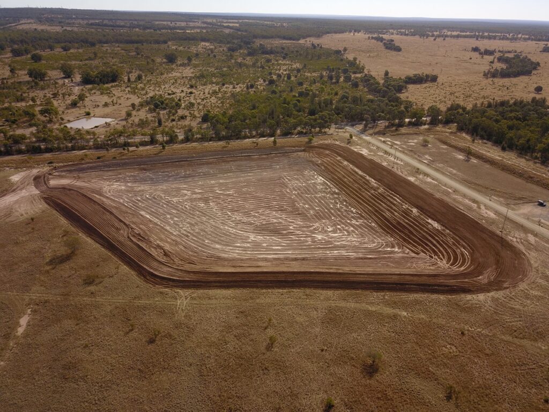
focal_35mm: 26
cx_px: 274
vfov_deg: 53.1
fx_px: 412
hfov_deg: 67.3
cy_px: 206
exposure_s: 1/972
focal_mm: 4.73
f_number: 2.2
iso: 100
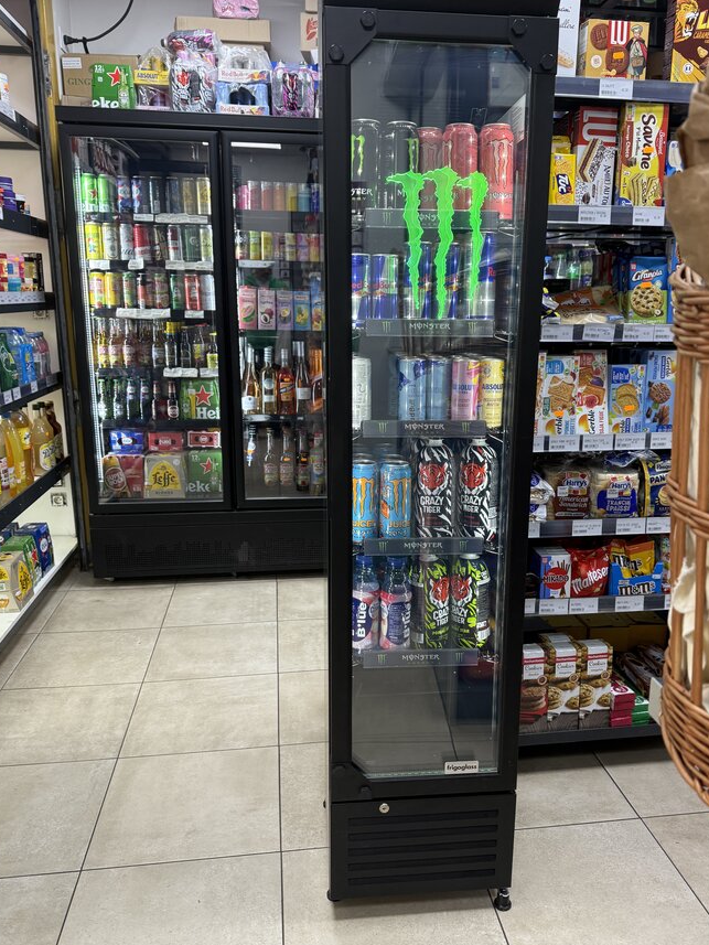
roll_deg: +0.7
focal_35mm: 28
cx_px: 397
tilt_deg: -13.4
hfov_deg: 49.6
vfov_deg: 63.4
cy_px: 490
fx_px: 764
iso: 160
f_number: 1.78
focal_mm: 6.76
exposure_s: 1/100
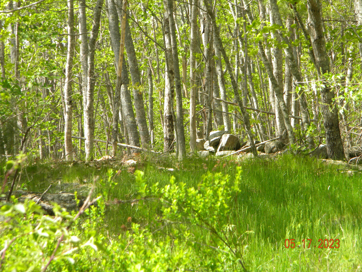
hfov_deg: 13.3
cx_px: 181
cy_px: 136
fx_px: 1548
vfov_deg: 10.0
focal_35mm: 148
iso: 144
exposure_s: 1/60
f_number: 5
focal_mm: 26.8
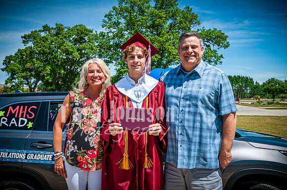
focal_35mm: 36
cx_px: 144
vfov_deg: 36.8
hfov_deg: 53.2
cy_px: 95
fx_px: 287
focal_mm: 24
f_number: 10
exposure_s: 1/400
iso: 200
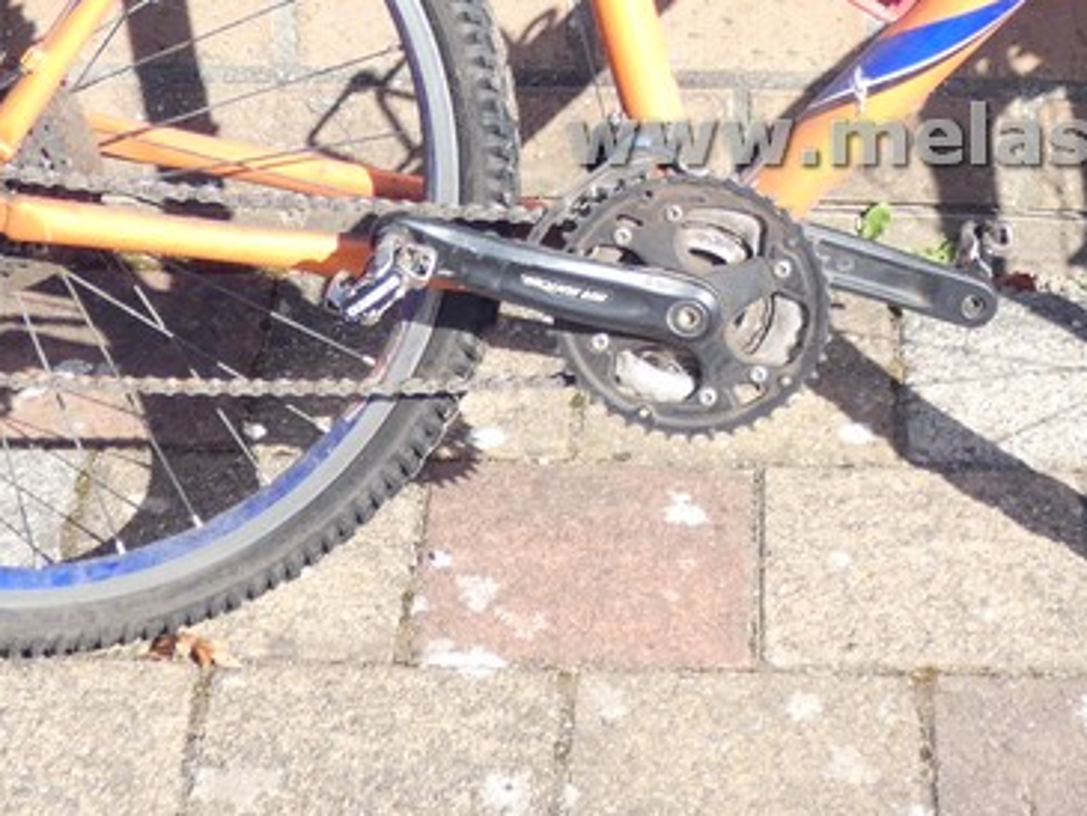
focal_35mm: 121
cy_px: -168
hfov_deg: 16.1
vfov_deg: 12.0
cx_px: 884
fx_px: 3801
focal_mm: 7.8
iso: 80
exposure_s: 1/250
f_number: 3.7
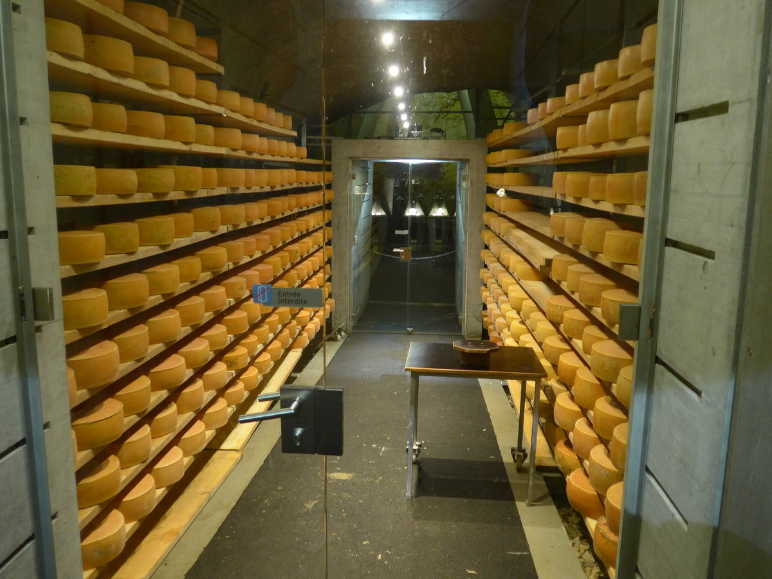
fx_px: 647
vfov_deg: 48.2
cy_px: 290
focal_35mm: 29
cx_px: 386
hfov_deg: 61.7
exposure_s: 1/15
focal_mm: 6
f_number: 2
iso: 400
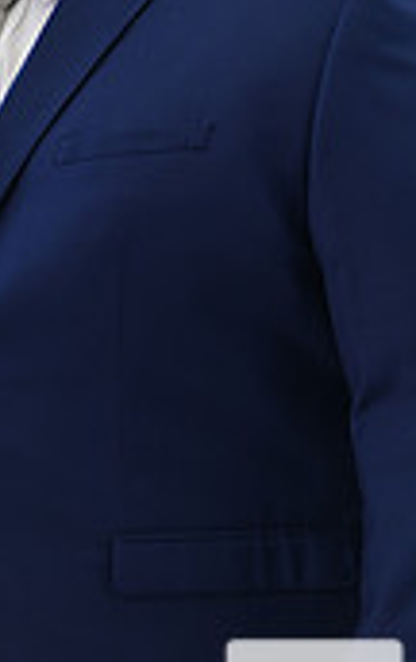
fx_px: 2423
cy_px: 343
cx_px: -302
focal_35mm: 134
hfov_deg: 9.4
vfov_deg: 15.6
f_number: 2.8
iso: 50
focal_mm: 39
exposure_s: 1/100
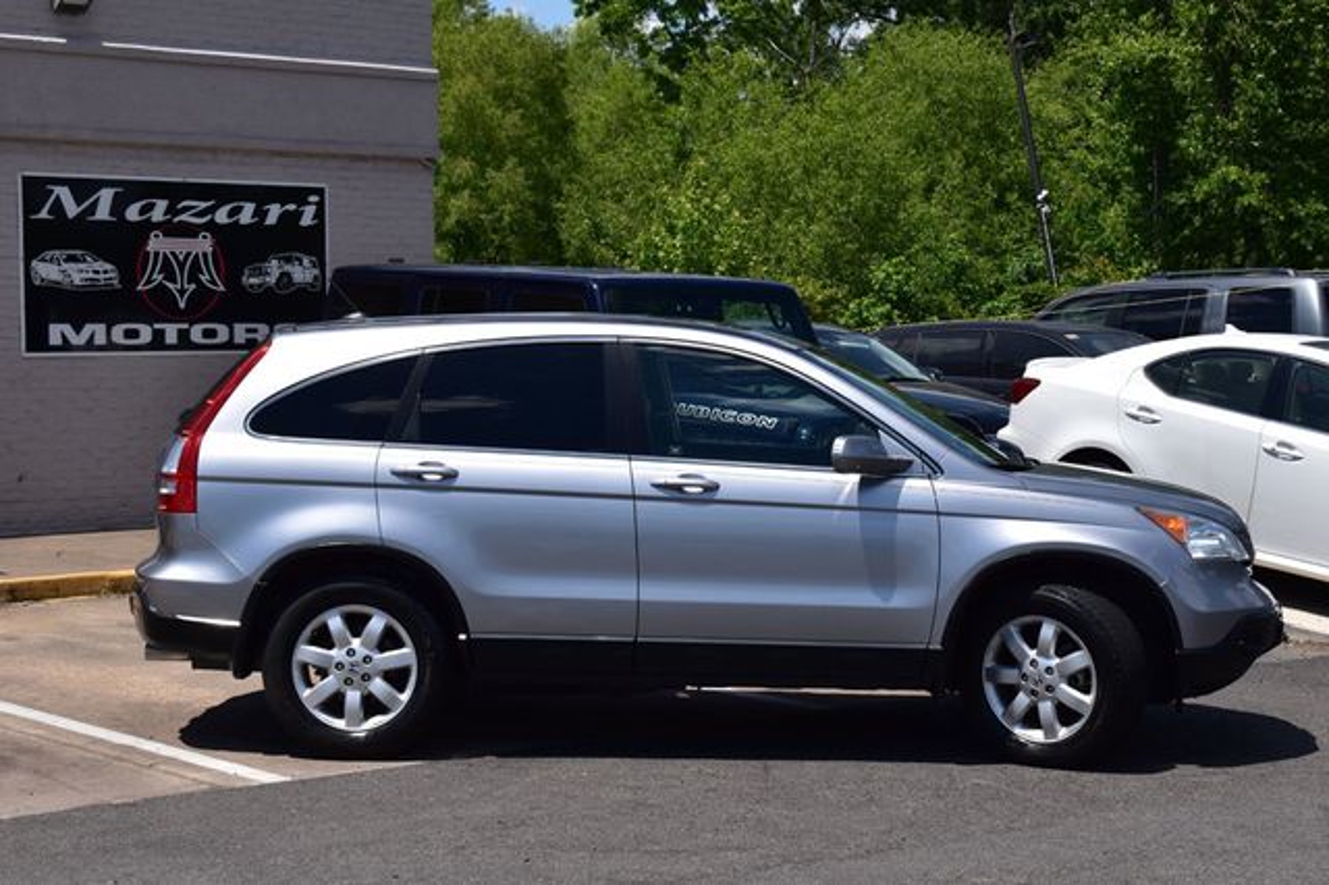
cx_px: 664
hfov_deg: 28.1
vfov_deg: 18.9
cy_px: 442
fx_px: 2657
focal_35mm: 72
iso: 200
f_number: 11
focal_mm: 48
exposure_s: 1/500
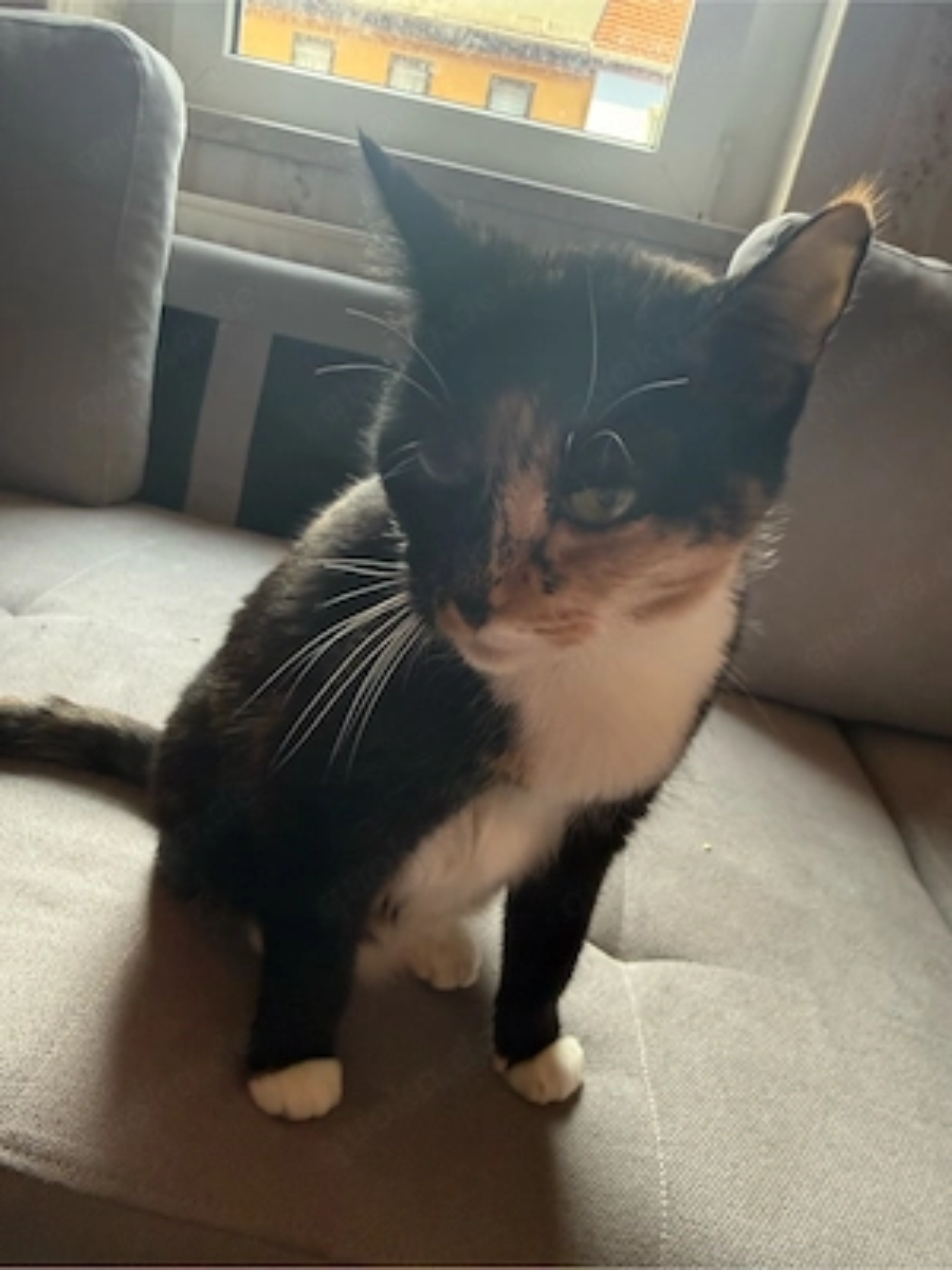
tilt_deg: -16.9
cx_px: 476
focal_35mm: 24
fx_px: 880
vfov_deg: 71.6
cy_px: 635
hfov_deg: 56.8
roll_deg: -13.4
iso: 250
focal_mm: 2.22
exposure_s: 1/99
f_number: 2.2
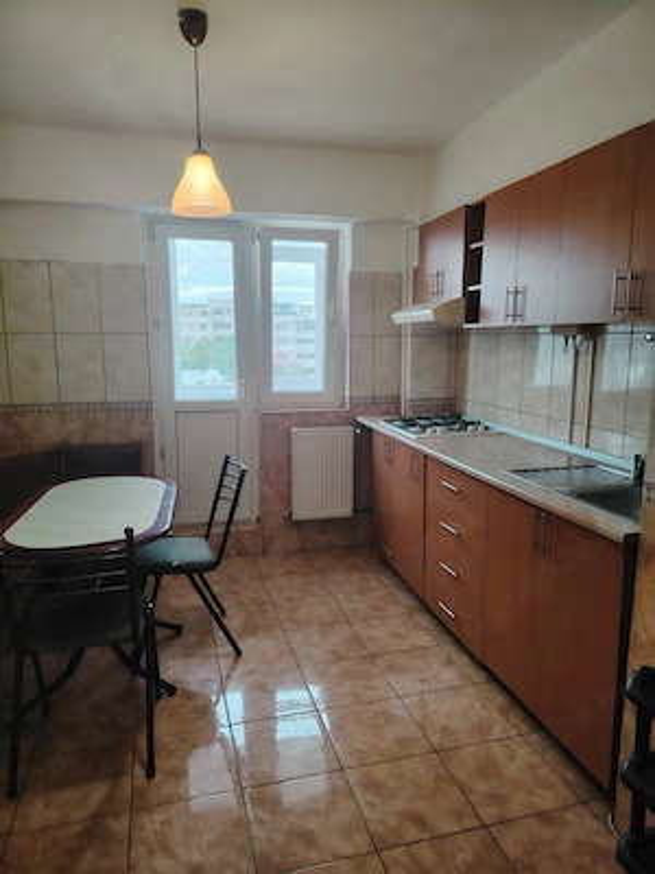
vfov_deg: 71.6
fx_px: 606
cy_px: 437
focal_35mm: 24
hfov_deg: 56.8
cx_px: 328
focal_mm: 5.25
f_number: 1.75
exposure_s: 1/50
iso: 265
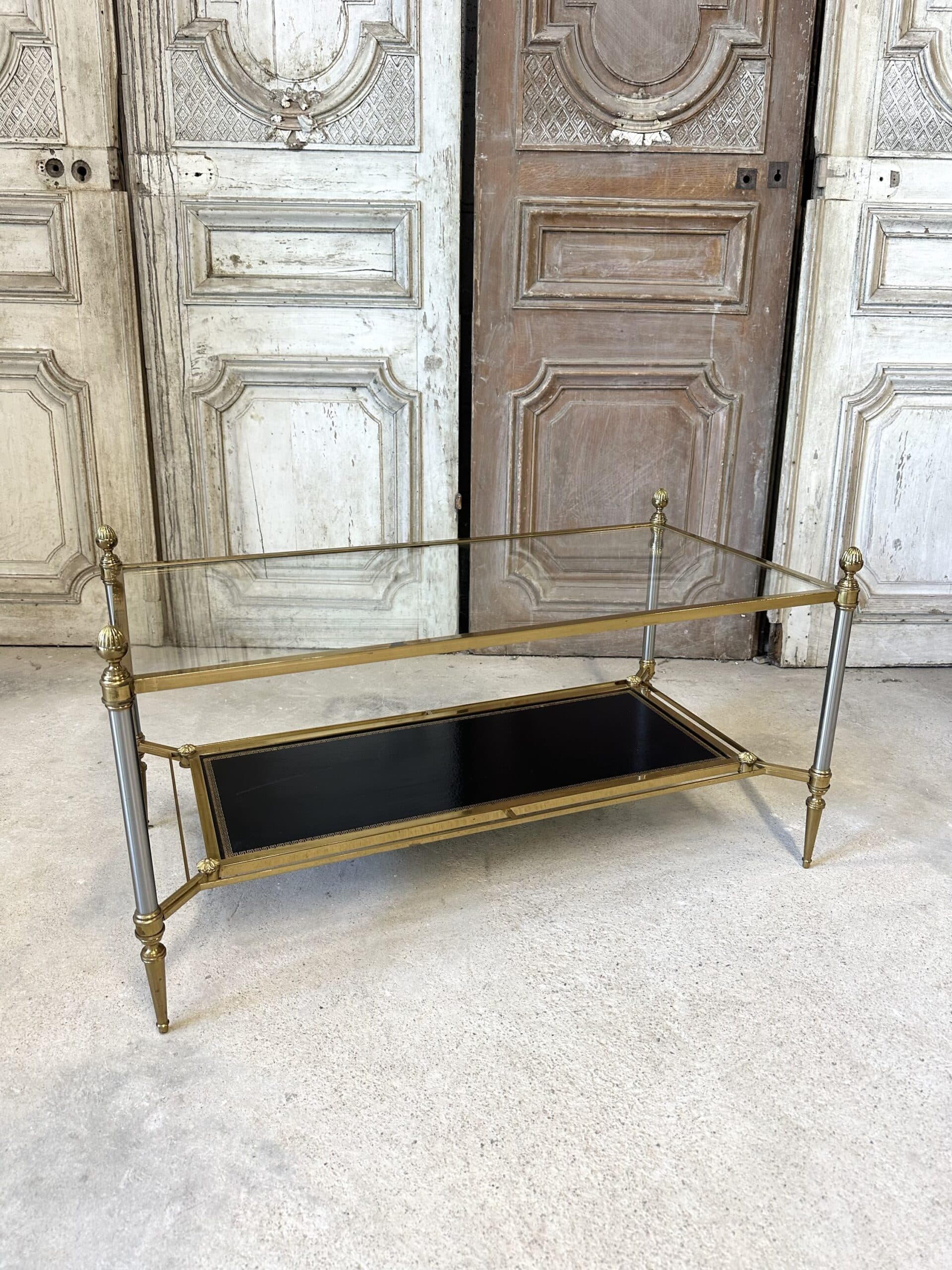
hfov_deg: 56.8
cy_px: 635
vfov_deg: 71.6
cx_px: 476
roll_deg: -0.8
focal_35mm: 24
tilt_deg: -18.9
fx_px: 880
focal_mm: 6.86
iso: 125
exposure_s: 1/50
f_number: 1.78
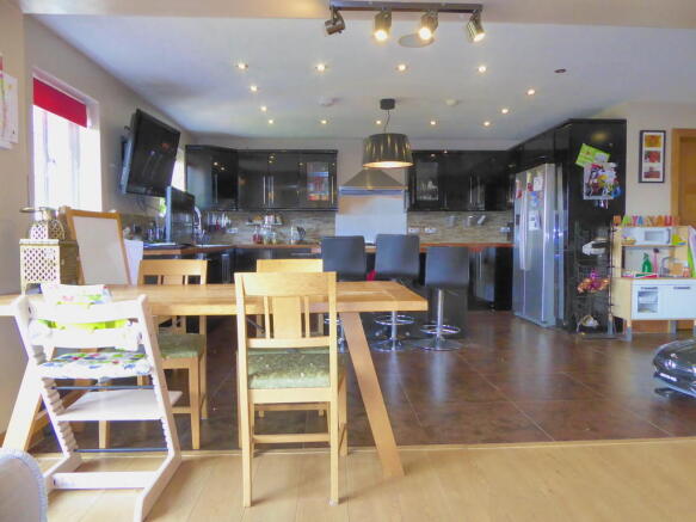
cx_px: 348
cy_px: 261
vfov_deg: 54.9
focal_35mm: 25
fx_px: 503
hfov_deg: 69.4
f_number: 3.3
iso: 640
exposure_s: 1/60
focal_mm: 4.3
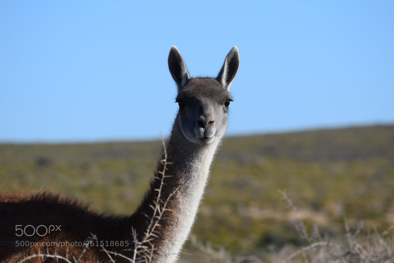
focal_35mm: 300
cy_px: 132
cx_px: 197
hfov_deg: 6.9
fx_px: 3284
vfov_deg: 4.6
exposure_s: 1/800
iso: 200
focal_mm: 200
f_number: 7.1
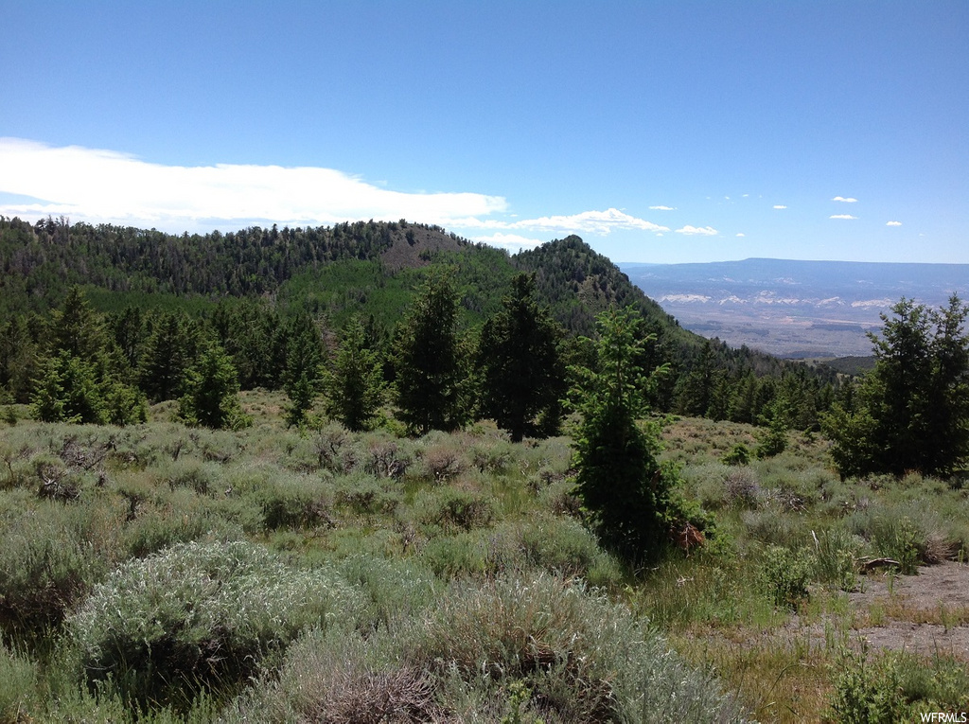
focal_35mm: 35
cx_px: 484
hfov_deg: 52.7
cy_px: 362
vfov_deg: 40.6
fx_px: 978
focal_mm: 4.28
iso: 50
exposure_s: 1/1681
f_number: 2.4
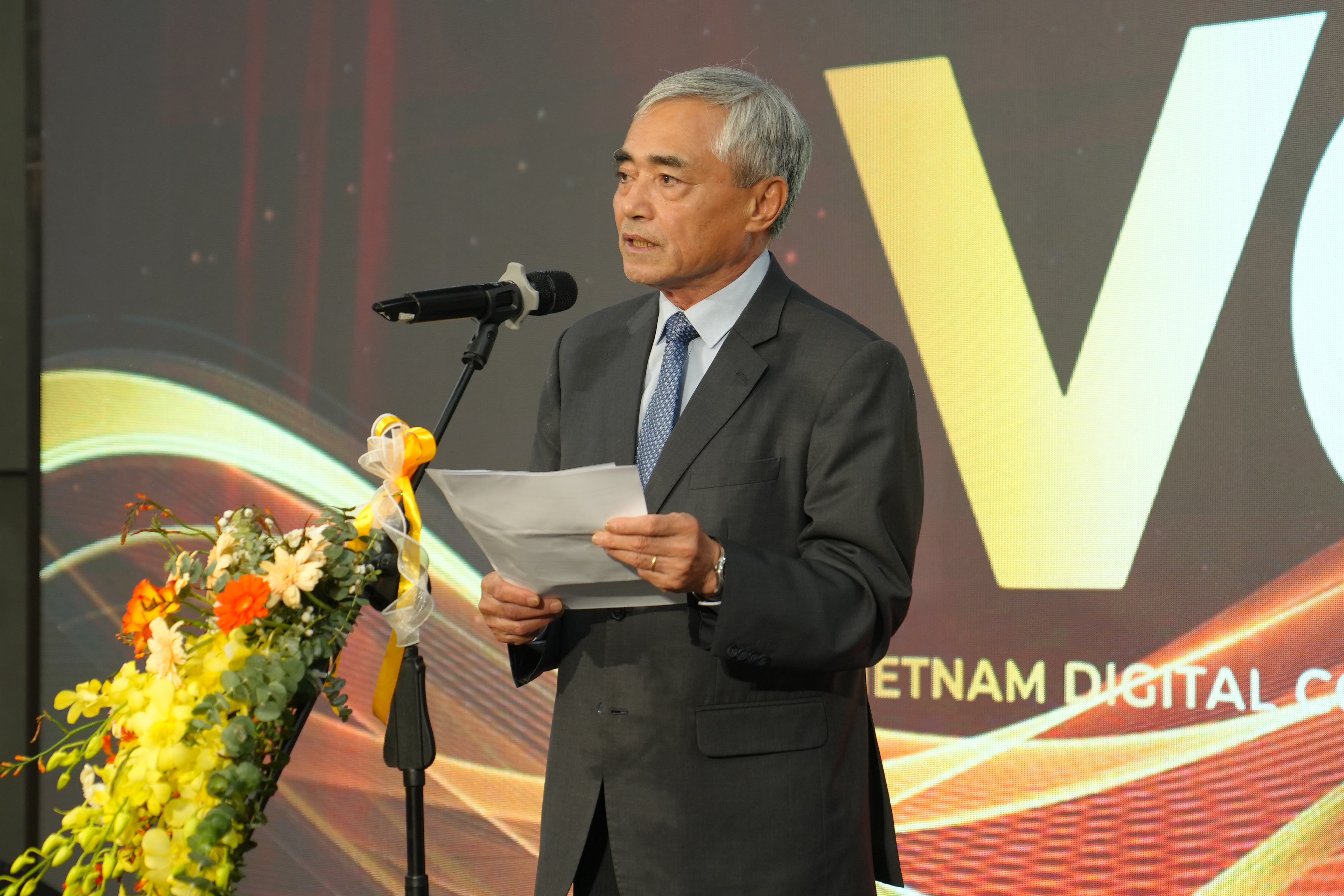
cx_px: 672
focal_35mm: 105
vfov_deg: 13.0
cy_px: 448
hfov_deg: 19.5
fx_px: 3920
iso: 640
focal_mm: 70
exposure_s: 1/100
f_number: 2.8
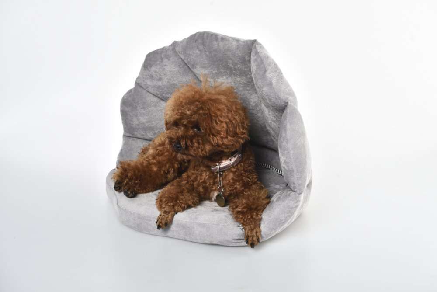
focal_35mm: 56
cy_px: 146
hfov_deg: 35.6
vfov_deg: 24.2
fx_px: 680
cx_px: 218
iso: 320
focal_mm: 56
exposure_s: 1/125
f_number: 9
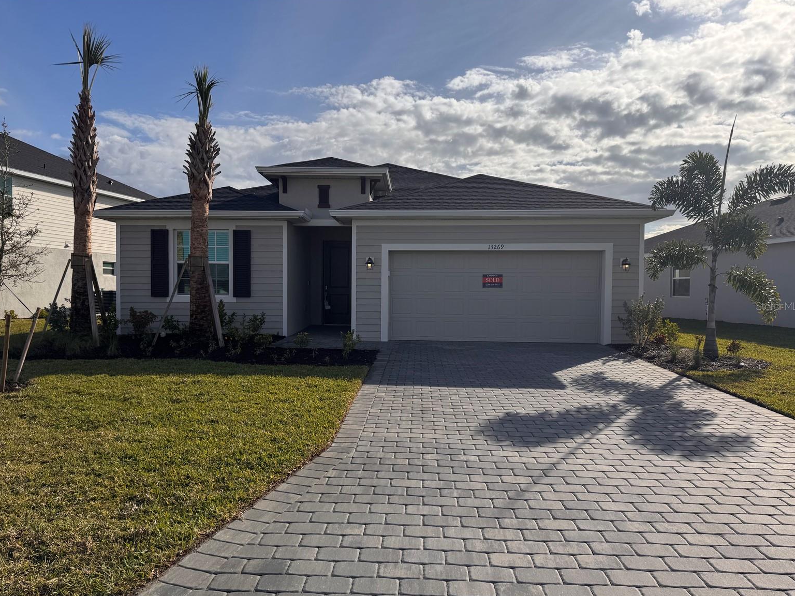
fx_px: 574
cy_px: 306
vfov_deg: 54.9
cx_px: 391
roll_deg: -0.2
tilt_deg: -2.0
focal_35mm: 25
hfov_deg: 69.4
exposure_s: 1/9009
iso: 80
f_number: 1.78
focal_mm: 6.76
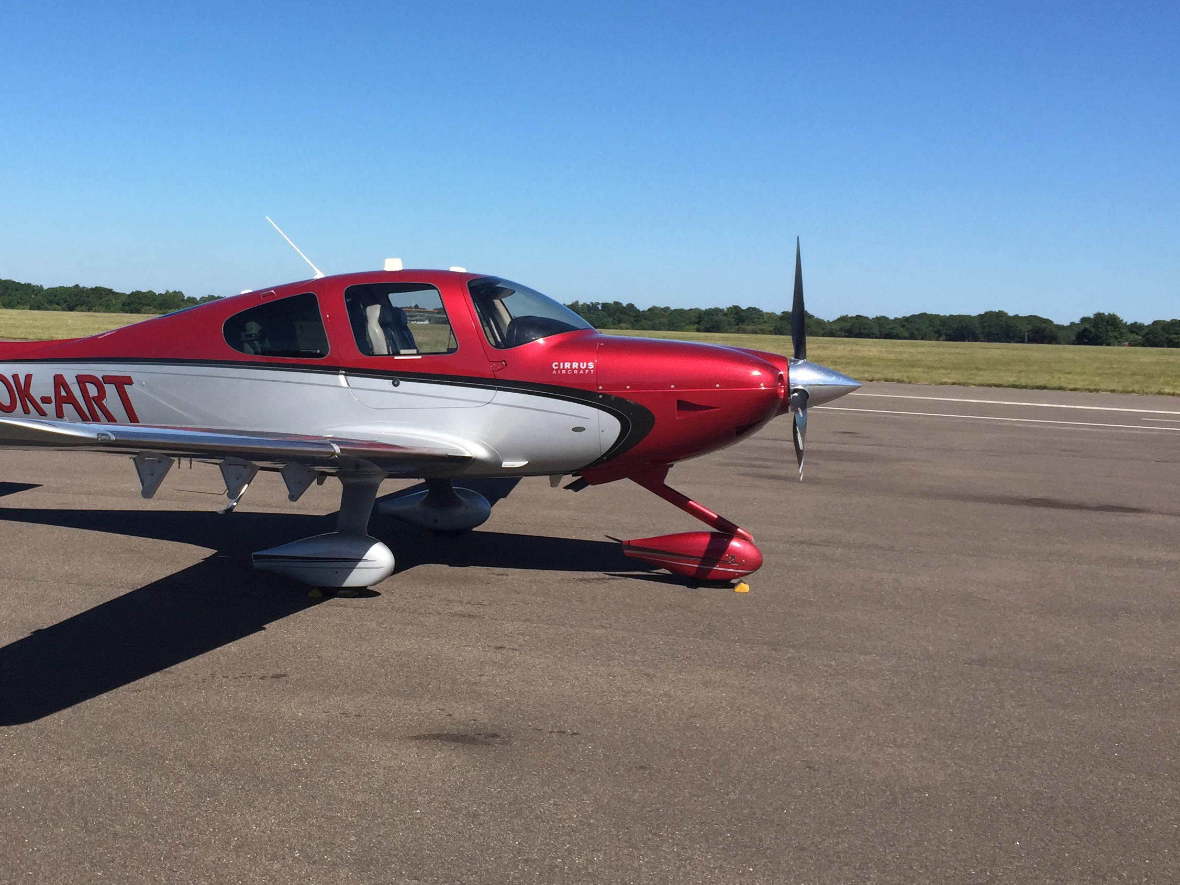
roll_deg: -3.0
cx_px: 343
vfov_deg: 34.2
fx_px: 1432
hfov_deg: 43.8
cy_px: 329
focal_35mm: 42
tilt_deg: +0.9
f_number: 2.2
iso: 32
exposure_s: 1/2326
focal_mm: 4.15
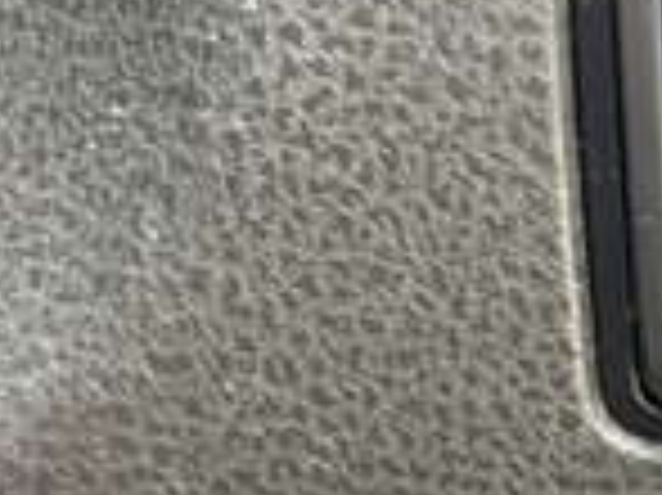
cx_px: 1058
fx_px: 2159
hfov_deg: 15.7
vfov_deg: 13.0
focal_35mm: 113
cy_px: 364
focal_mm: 5.1
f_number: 1.6
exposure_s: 1/60
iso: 160
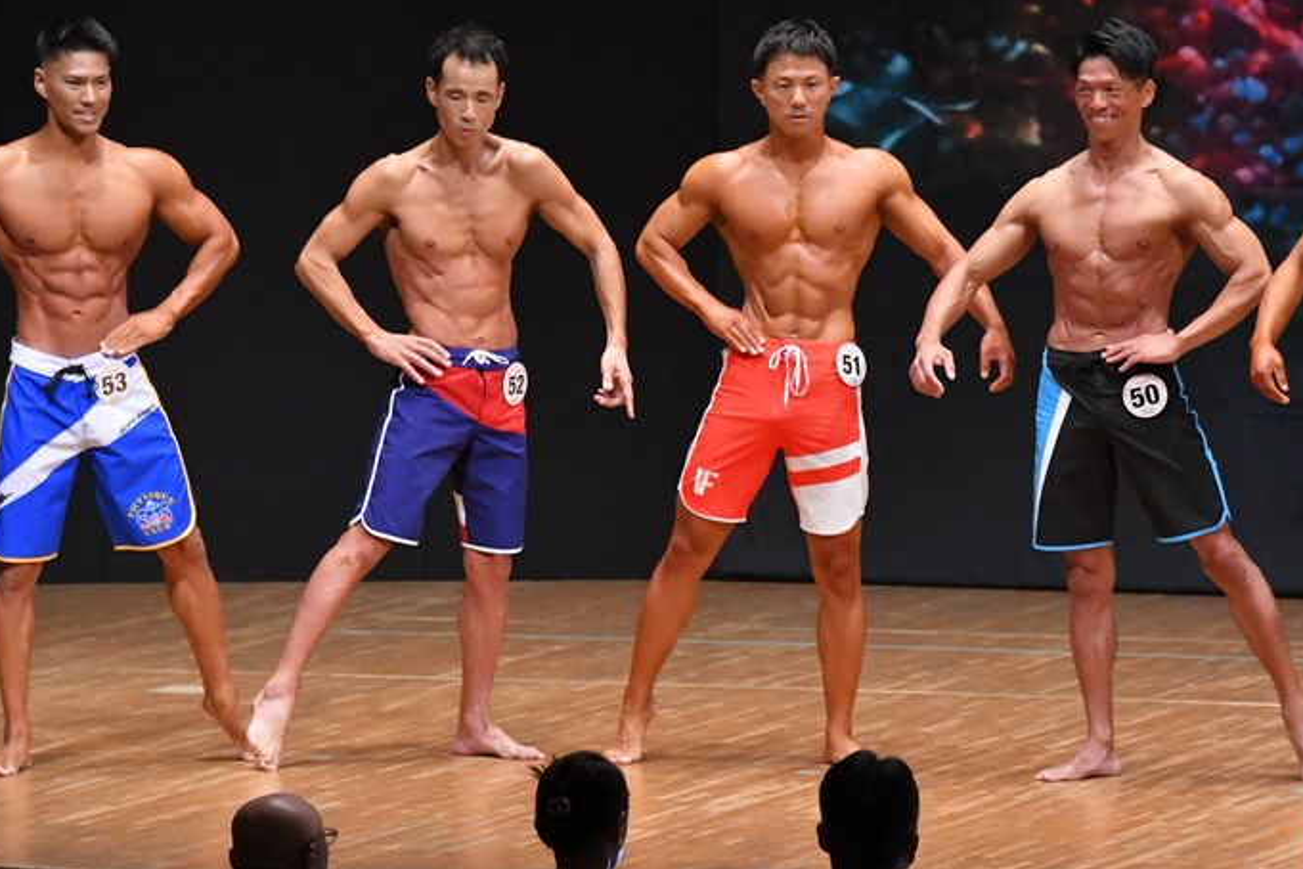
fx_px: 10496
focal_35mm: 290
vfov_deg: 4.7
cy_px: 387
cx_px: 684
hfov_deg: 7.1
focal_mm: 170
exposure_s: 1/400
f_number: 5.6
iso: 8000
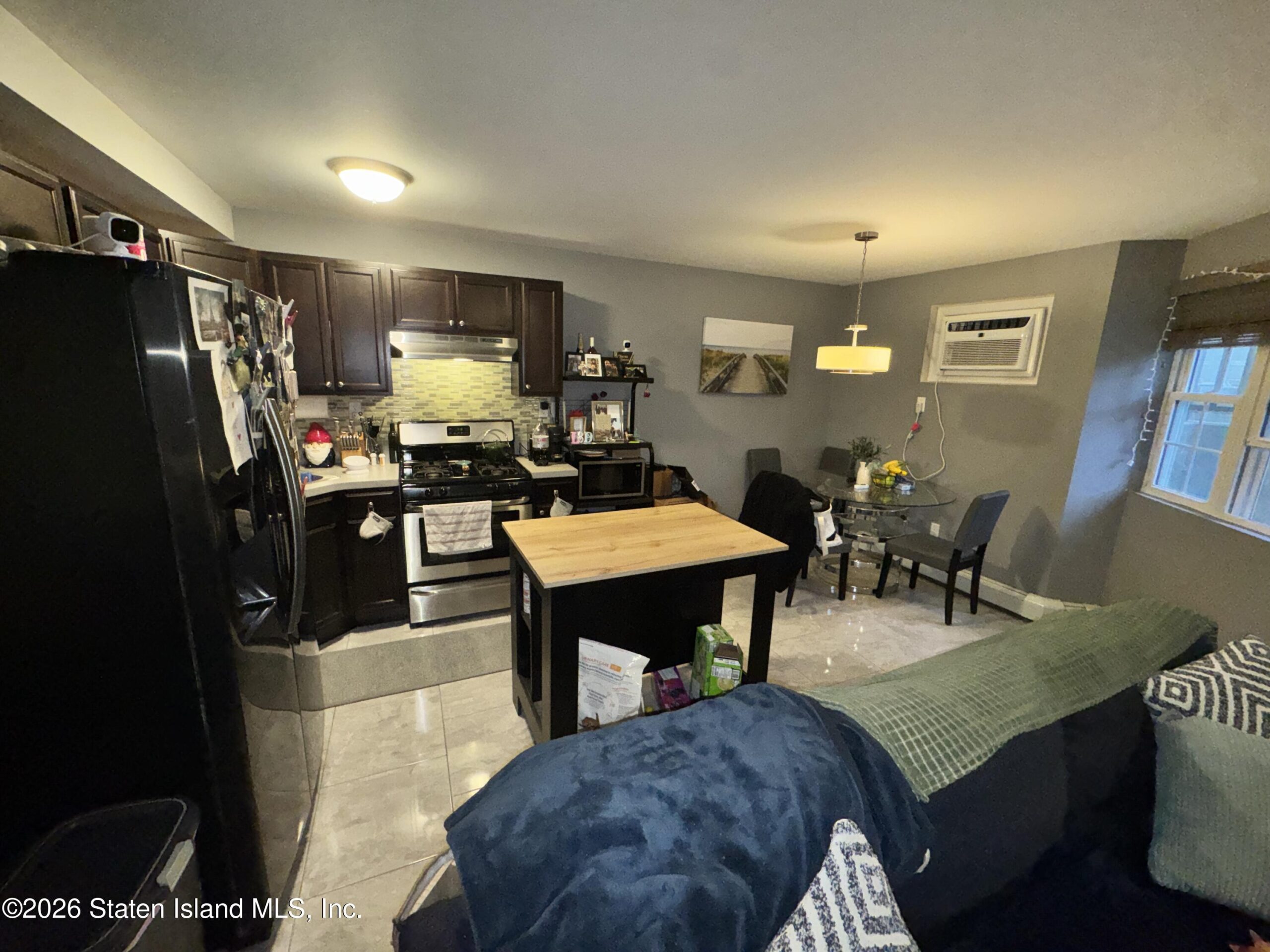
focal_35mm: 14
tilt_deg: -11.5
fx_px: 514
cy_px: 476
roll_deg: -0.9
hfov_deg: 102.1
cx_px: 635
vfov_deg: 85.7
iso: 160
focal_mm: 2.22
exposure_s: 1/60
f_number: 2.2
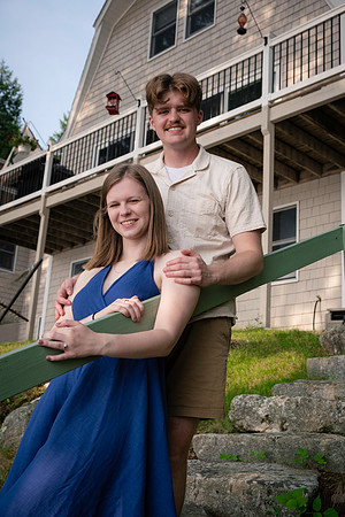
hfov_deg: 29.9
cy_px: 258
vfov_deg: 43.6
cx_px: 172
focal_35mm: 45
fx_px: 647
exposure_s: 1/450
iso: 320
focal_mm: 30.2
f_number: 5.6
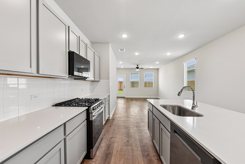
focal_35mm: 14
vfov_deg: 81.2
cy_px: 82
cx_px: 122
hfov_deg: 104.3
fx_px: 95
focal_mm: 14
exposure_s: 1/15
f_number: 8
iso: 200
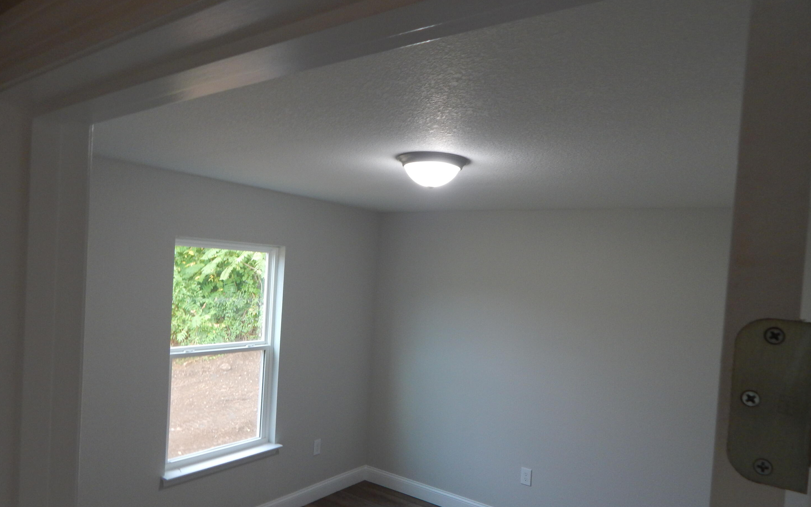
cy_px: 291
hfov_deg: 74.8
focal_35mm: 24
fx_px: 530
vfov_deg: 50.9
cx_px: 397
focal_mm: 4
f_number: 3
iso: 180
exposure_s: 1/30
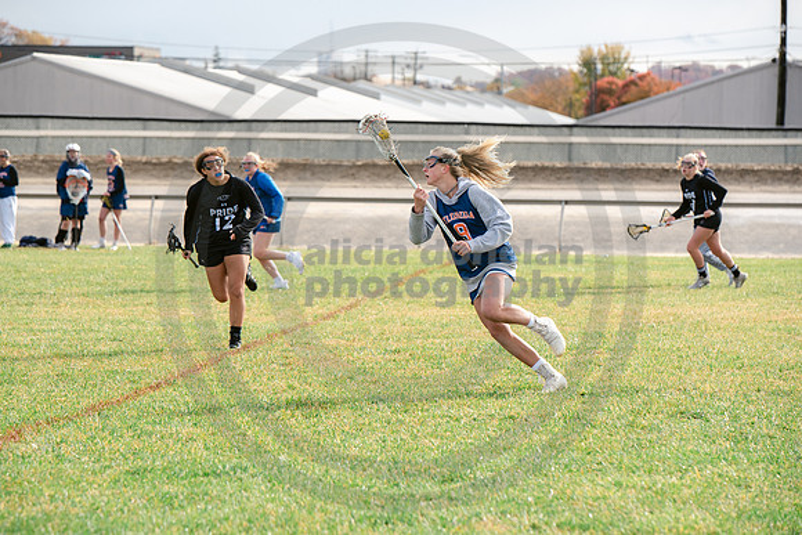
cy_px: 267
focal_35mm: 154
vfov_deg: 8.9
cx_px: 414
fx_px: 3422
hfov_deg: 13.4
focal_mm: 145
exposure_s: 1/1600
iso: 400
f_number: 5
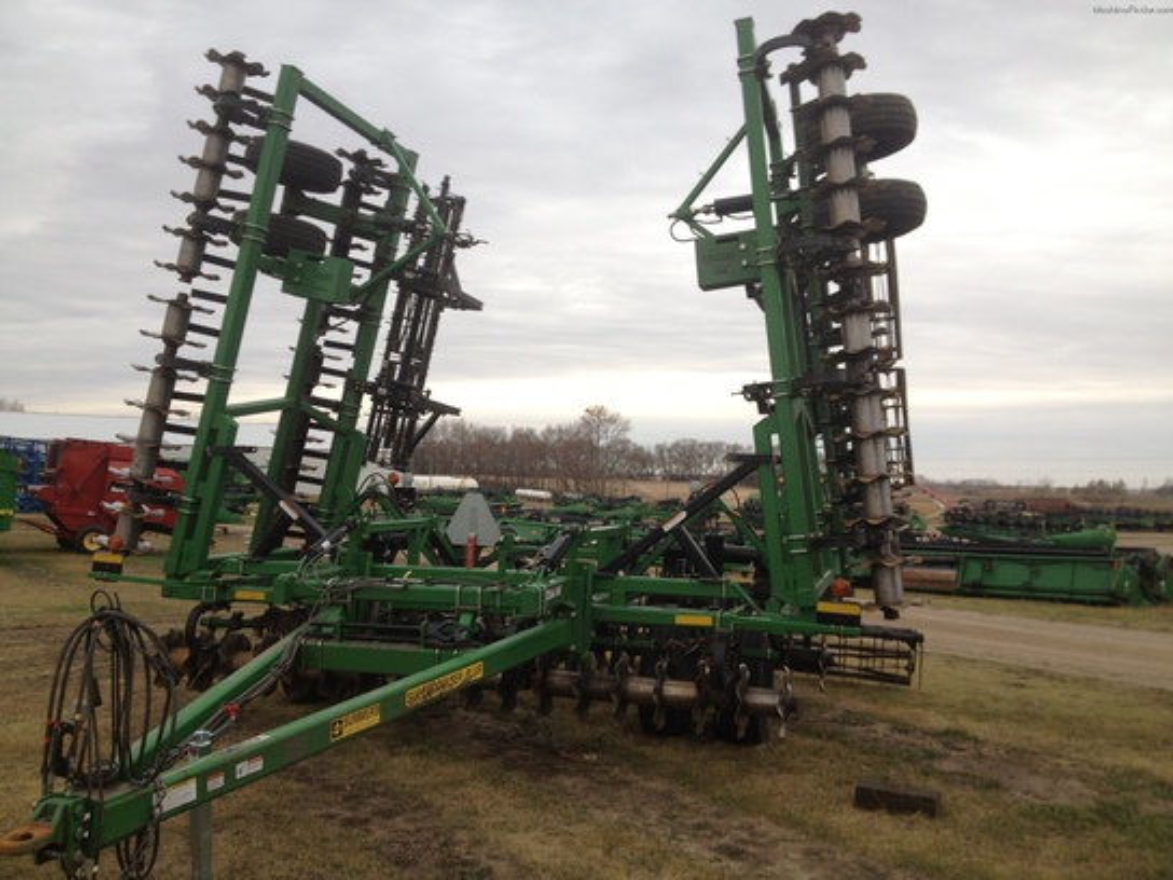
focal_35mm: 35
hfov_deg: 52.6
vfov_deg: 40.7
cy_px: 440
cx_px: 586
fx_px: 1186
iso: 80
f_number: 2.4
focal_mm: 4.28
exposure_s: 1/120
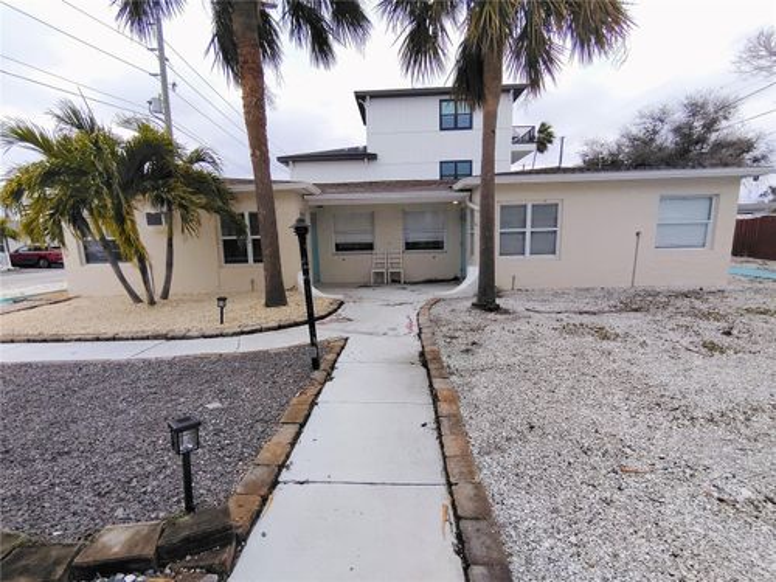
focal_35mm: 16
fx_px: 359
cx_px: 388
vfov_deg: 78.1
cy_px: 291
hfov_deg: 94.5
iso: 100
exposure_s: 1/344
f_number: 2.2
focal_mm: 2.13
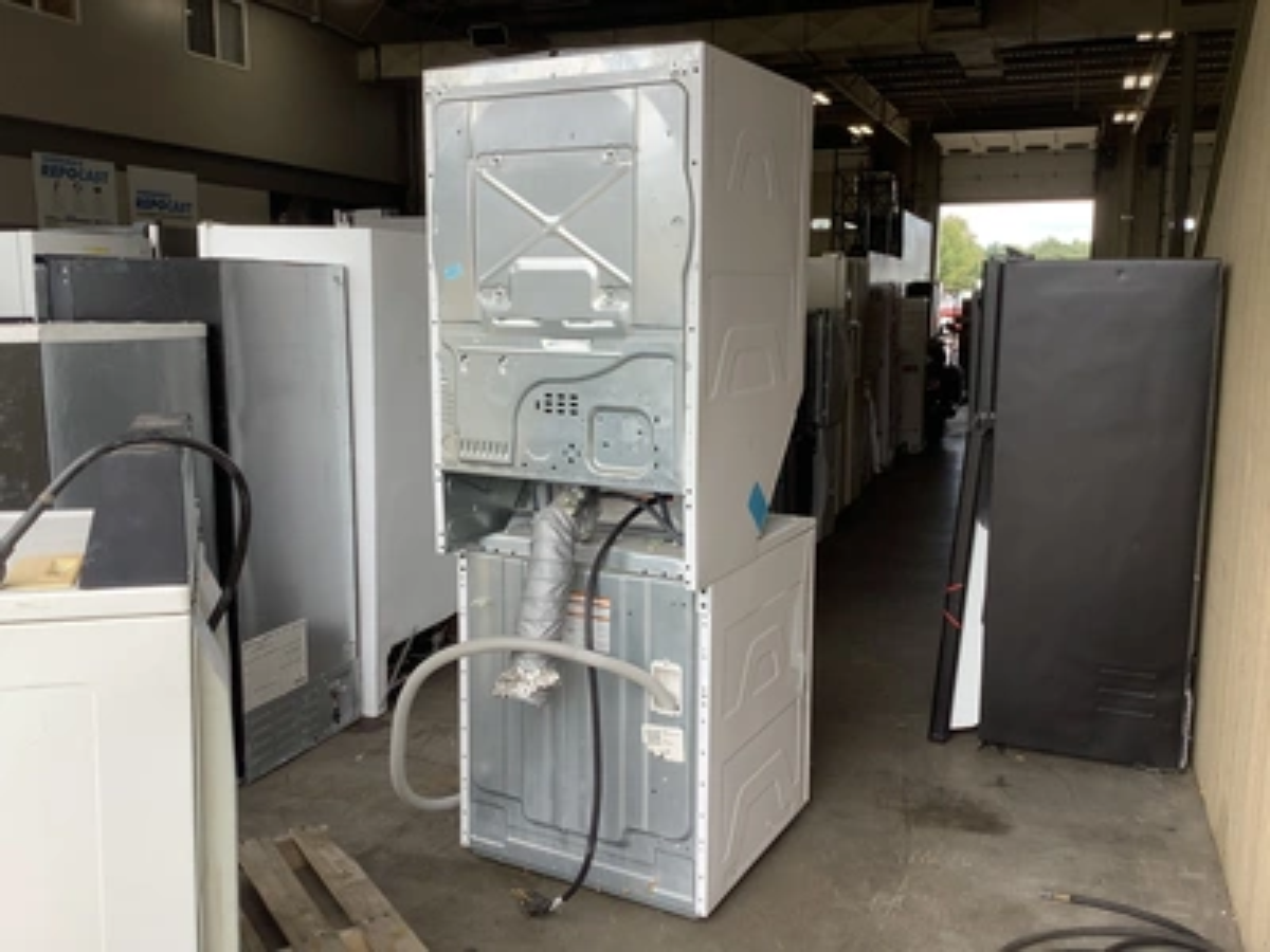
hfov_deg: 58.4
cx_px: 635
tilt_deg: -7.5
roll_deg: +0.6
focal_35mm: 31
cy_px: 476
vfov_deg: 45.4
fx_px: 1137
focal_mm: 3.3
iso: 25
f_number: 2.4
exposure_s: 1/145
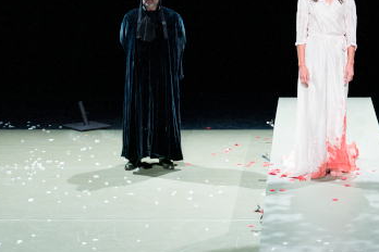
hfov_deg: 17.5
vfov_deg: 11.8
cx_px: 338
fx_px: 1211
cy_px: -14
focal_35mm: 115
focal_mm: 40
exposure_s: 1/100
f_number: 2.2
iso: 5000
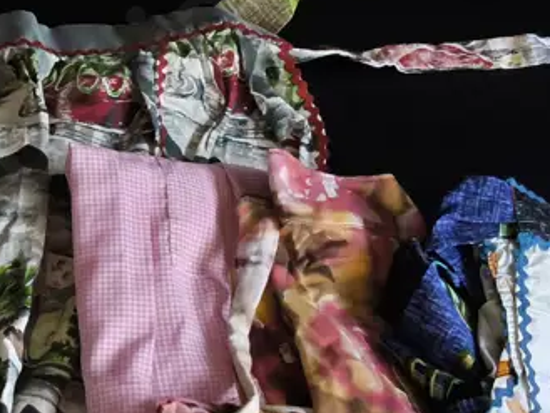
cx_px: -69
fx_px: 1335
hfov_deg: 21.9
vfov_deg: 17.6
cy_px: 229
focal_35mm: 84
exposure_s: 1/120
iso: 160
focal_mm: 2.87
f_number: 2
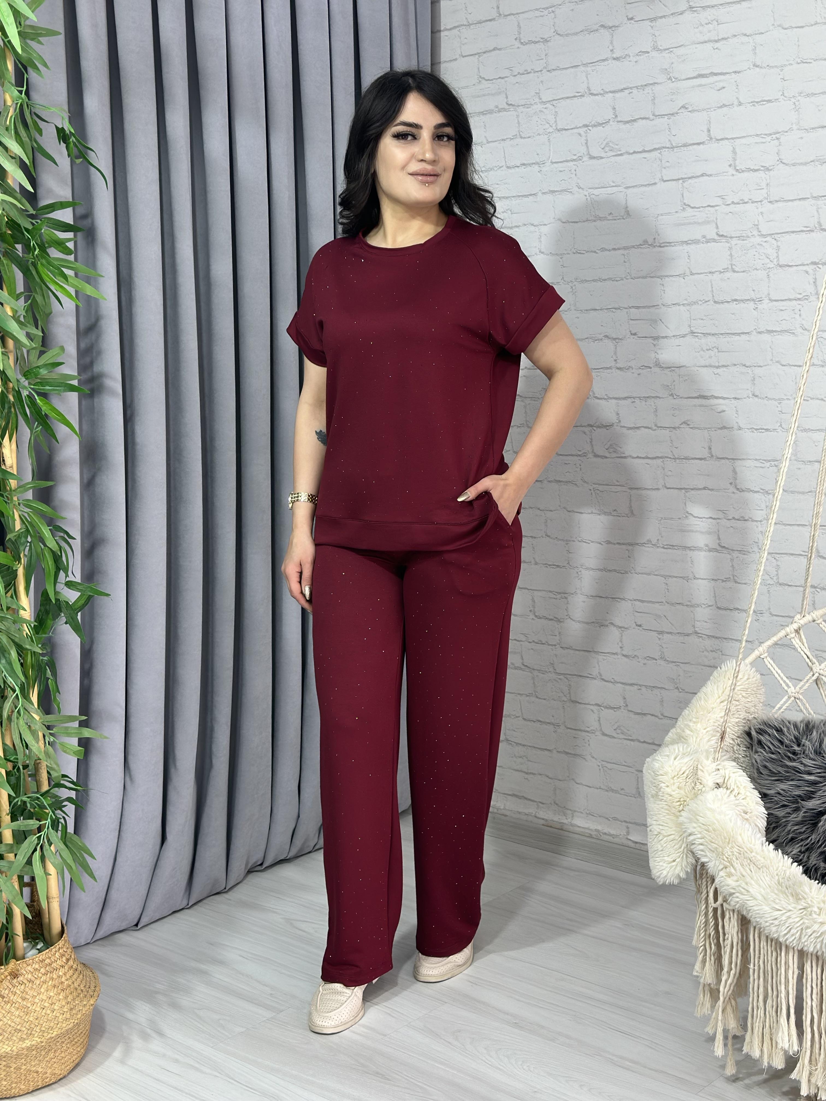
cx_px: 413
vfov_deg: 39.7
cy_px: 550
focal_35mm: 48
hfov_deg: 30.3
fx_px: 1527
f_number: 1.78
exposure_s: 1/100
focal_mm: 6.86
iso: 80
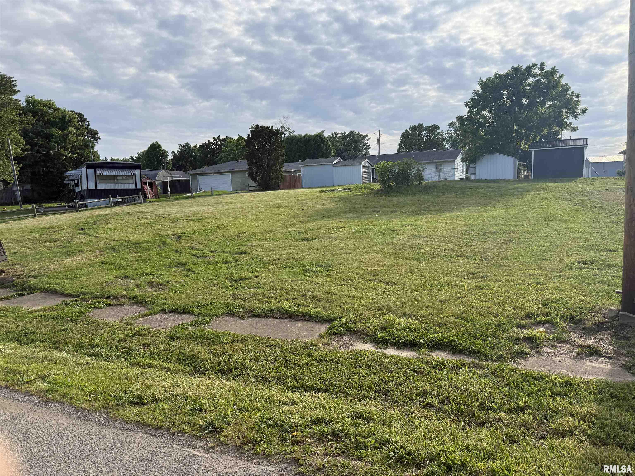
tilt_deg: -4.7
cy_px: 238
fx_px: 440
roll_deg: +1.3
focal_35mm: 24
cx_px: 318
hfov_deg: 71.6
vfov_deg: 56.8
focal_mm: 6.76
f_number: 1.78
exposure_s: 1/3021
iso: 100
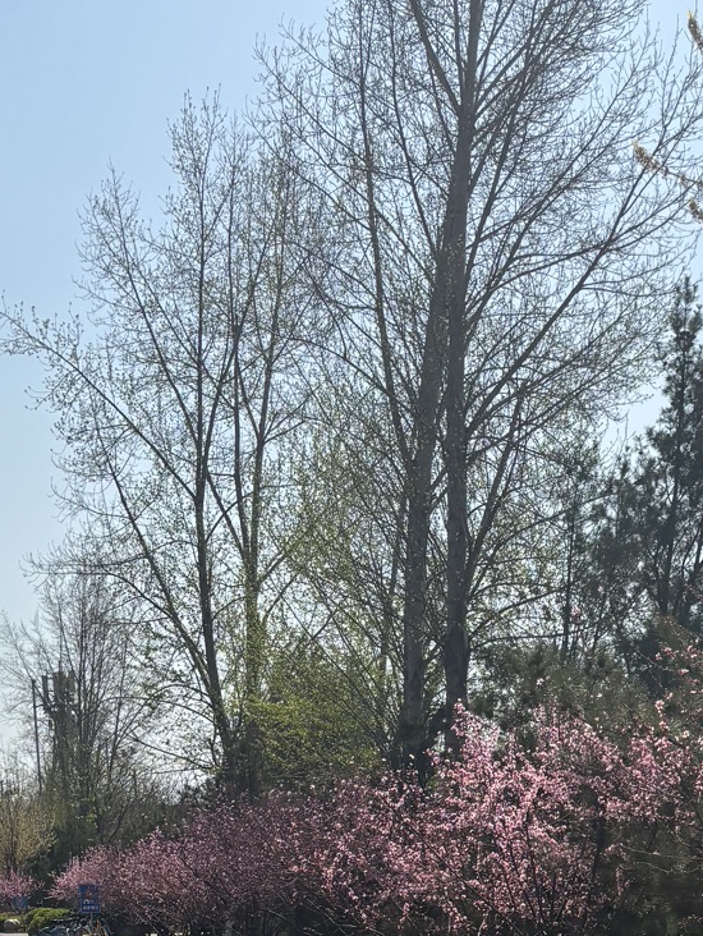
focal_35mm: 71
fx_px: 1920
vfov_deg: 25.2
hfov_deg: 20.5
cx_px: 576
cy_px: 1060
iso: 50
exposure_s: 1/5348
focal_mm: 5.96
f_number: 1.6
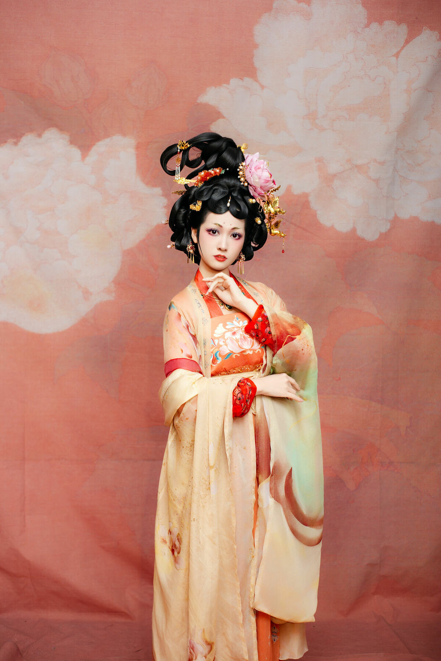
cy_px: 330
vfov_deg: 40.3
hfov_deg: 27.5
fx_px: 900
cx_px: 220
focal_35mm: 49
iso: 100
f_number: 2.8
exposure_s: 1/160
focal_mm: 50
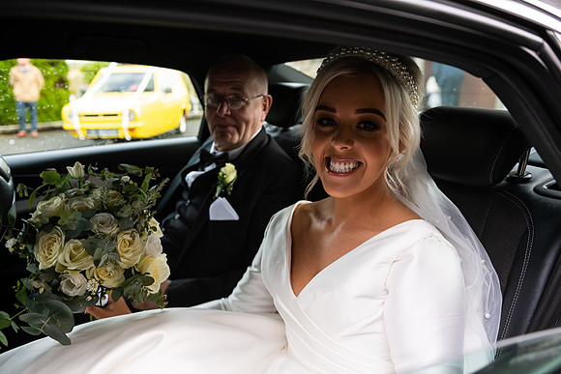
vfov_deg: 45.0
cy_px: 187
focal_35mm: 29
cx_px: 280
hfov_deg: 63.6
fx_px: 452
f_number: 3.5
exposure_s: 1/500
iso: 800
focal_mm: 29
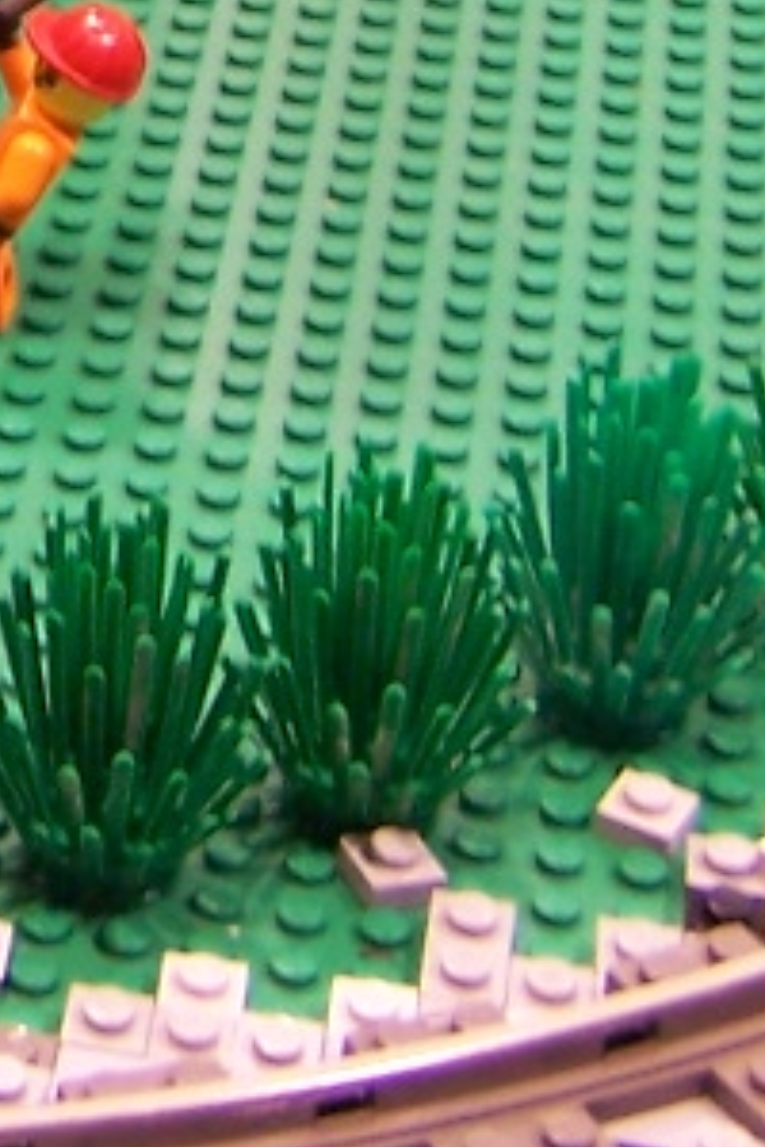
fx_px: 5036
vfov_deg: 11.9
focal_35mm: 158
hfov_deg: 8.3
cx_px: -715
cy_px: -983
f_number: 2.8
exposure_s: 1/8
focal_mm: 6.3
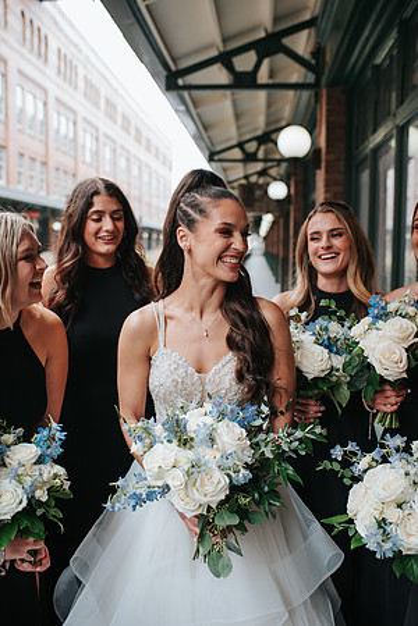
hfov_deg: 37.9
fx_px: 610
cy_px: 313
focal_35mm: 35
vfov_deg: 54.4
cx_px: 209
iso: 640
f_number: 2.8
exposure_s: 1/125
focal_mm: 35
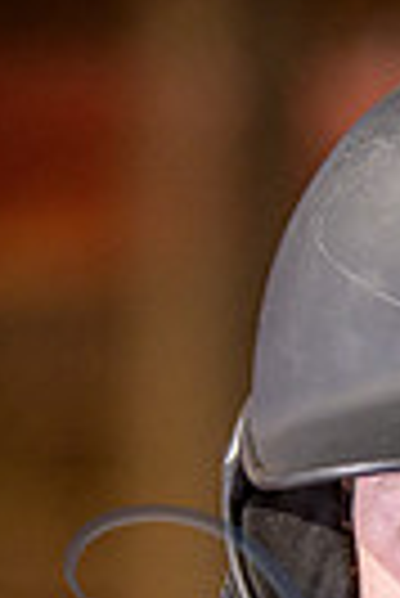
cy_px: 854
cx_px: 616
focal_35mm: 322
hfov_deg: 4.3
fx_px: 5352
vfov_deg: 6.3
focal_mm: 95
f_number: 2.8
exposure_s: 1/250
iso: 400
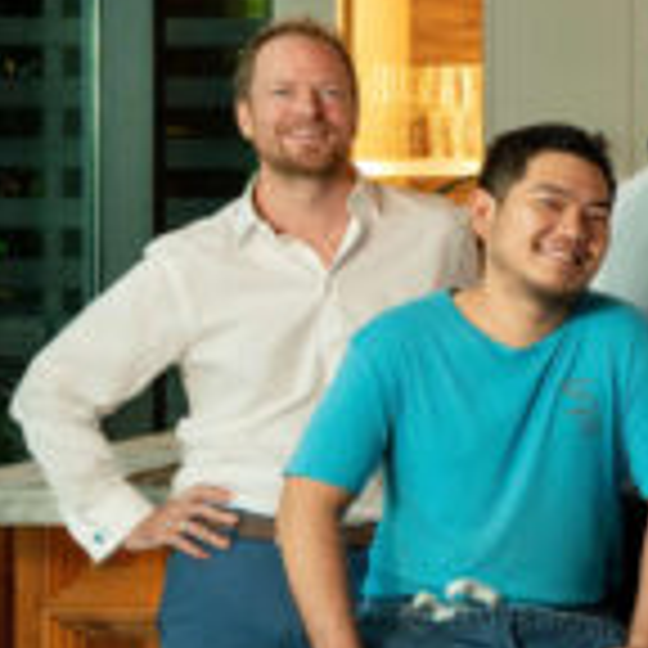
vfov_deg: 11.8
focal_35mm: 148
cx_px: 1480
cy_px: 342
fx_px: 3134
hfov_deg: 10.4
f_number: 5
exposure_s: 1/125
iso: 1000
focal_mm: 36
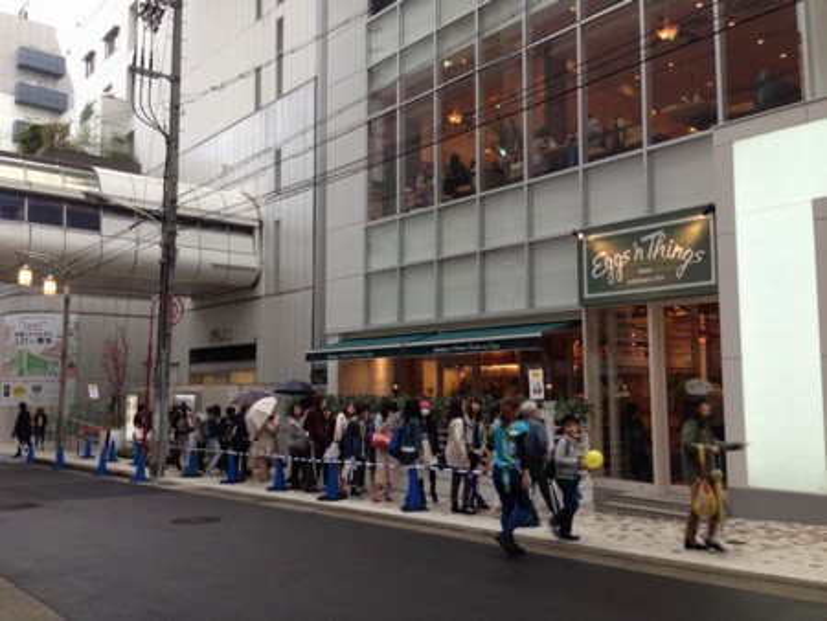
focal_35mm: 33
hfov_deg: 55.3
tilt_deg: +5.6
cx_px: 414
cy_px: 310
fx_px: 789
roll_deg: -1.6
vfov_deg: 43.0
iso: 50
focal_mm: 4.12
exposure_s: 1/60
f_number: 2.4
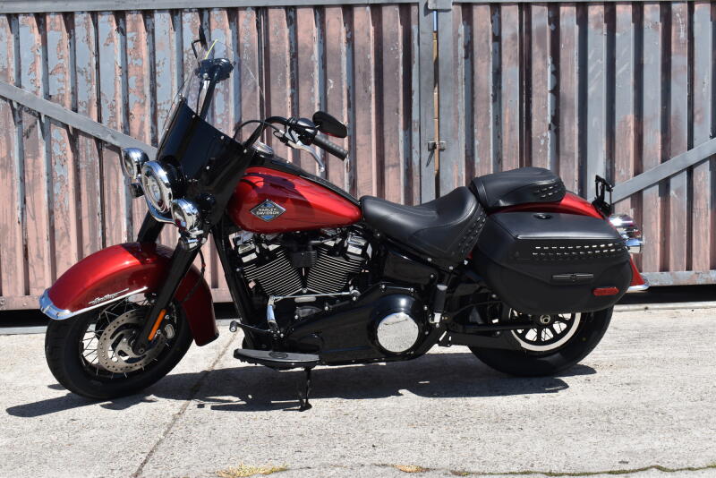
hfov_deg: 41.1
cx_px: 358
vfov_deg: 28.1
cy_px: 239
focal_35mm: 48
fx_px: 955
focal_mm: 32
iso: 100
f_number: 8
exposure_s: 1/250
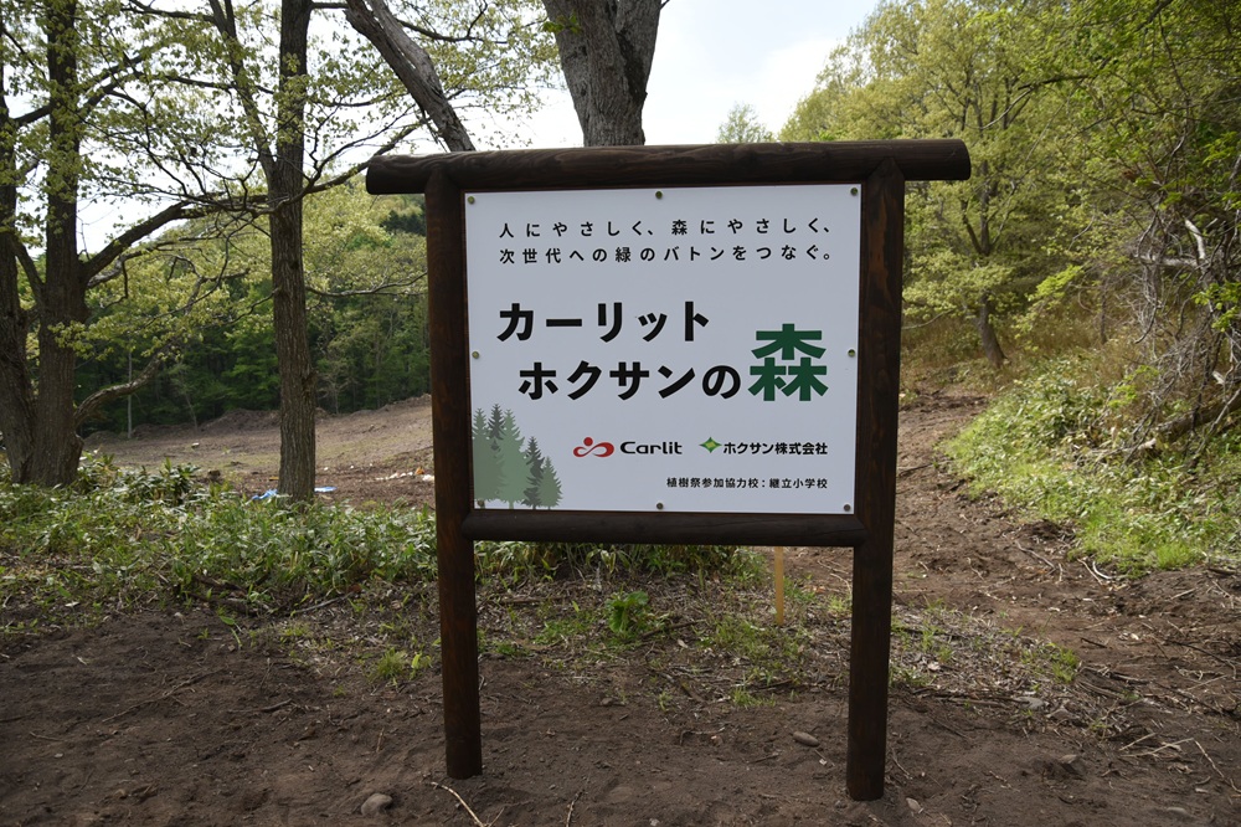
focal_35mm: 24
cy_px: 414
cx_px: 620
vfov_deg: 53.1
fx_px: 827
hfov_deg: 73.8
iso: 800
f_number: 4.5
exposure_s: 1/3200
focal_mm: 24
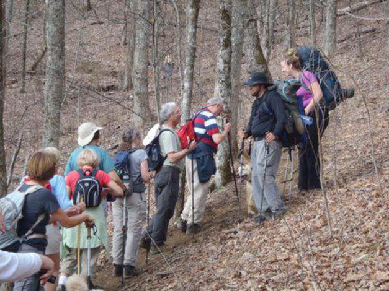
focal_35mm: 84
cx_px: 194
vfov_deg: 17.6
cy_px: 146
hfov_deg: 23.3
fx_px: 944
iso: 100
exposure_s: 1/80
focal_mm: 15.06
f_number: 4.4
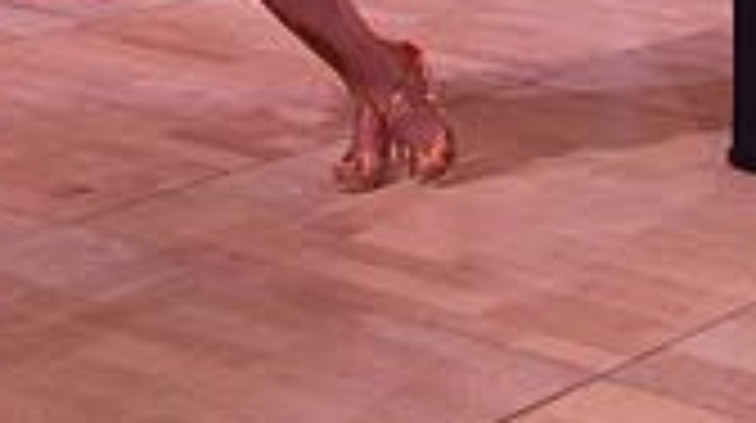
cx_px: 740
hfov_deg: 17.1
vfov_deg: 9.1
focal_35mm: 123
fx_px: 2463
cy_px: -482
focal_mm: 34
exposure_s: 1/250
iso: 1250
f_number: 4.5
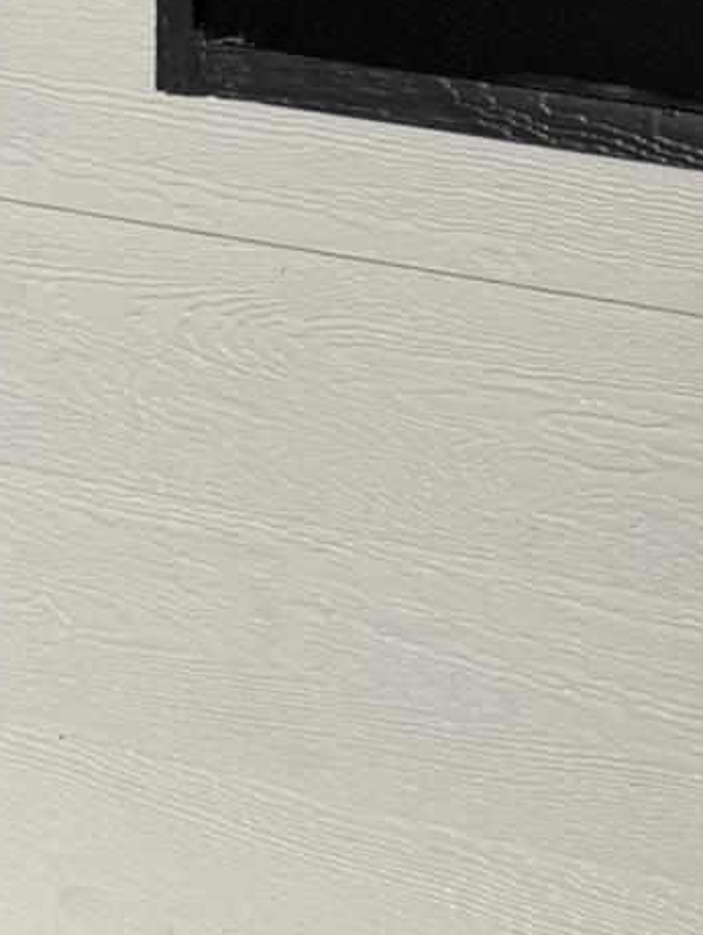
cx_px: 793
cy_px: 136
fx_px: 2893
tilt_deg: -12.1
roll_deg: -2.9
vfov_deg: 18.1
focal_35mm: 107
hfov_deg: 13.5
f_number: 1.78
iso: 50
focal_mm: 6.76
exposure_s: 1/12346
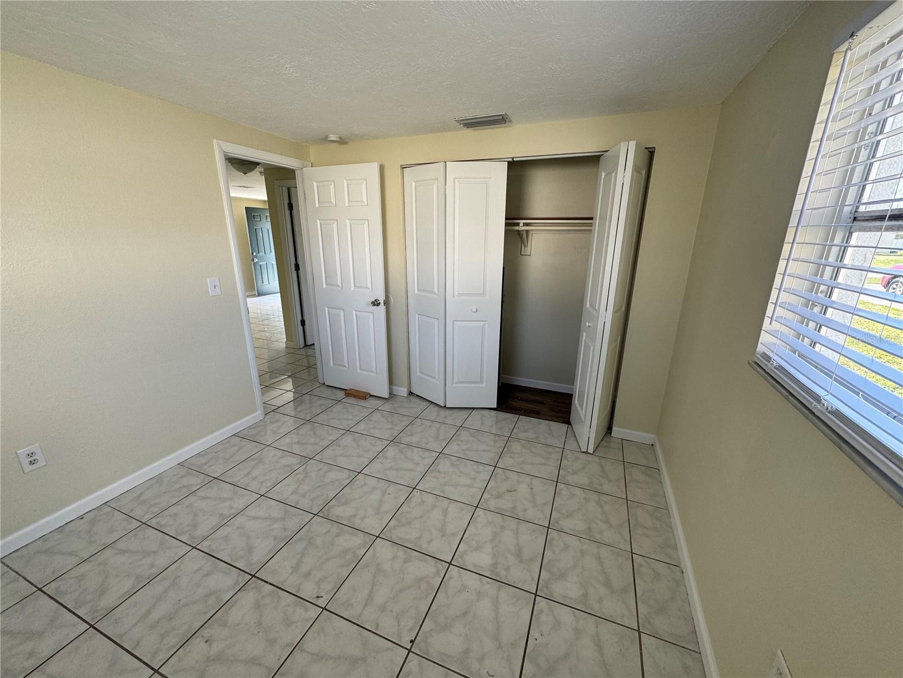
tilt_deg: -15.2
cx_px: 452
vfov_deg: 85.7
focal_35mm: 14
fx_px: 365
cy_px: 339
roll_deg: +1.5
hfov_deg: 102.1
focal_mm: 2.22
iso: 64
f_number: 2.2
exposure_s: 1/99
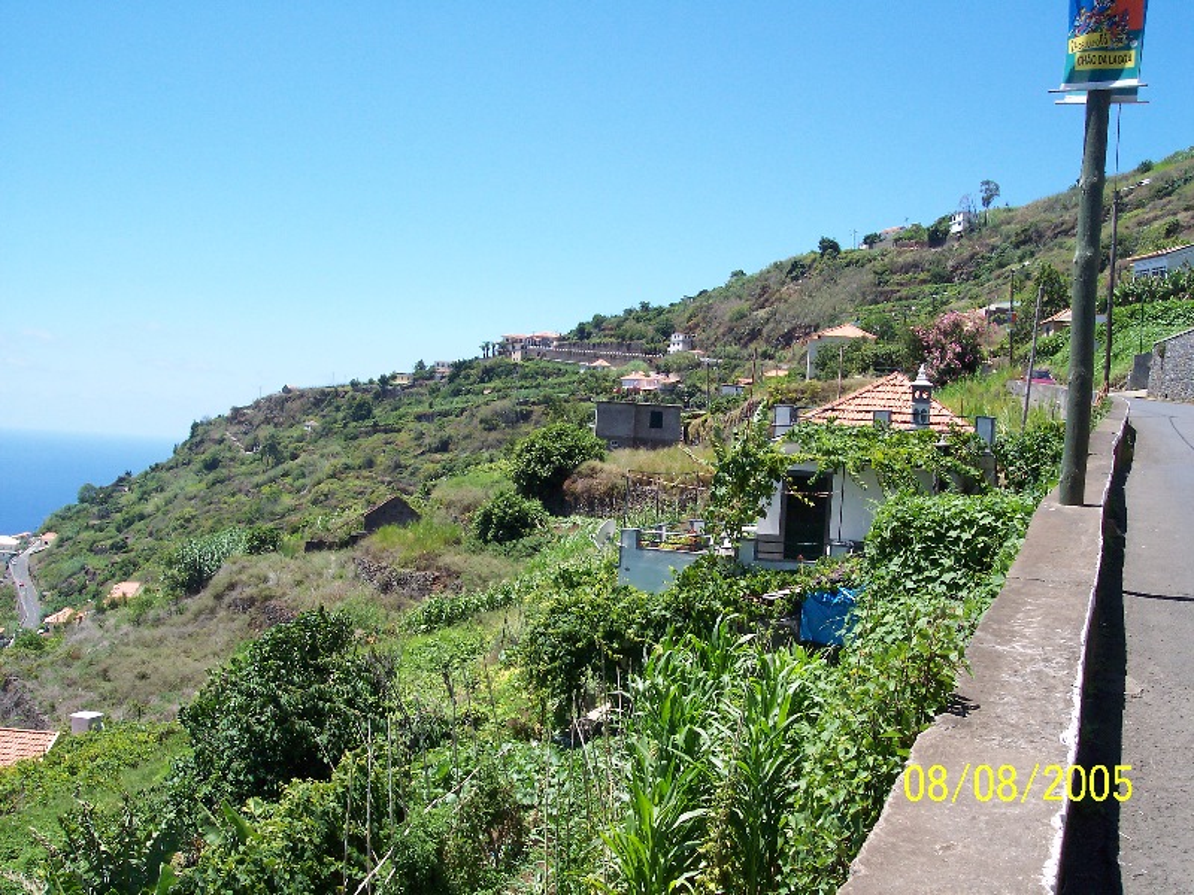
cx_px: 597
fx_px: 1311
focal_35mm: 38
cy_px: 448
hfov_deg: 49.0
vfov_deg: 37.7
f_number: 4.8
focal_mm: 8
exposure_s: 1/500
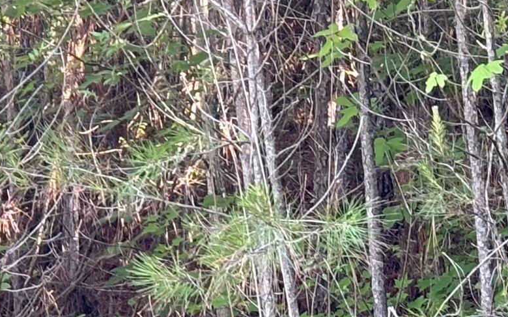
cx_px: -345
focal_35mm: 212
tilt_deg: +4.7
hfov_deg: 9.5
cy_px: -44
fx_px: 2934
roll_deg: +1.3
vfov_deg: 6.2
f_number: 1.6
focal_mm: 5.96
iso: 100
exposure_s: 1/60
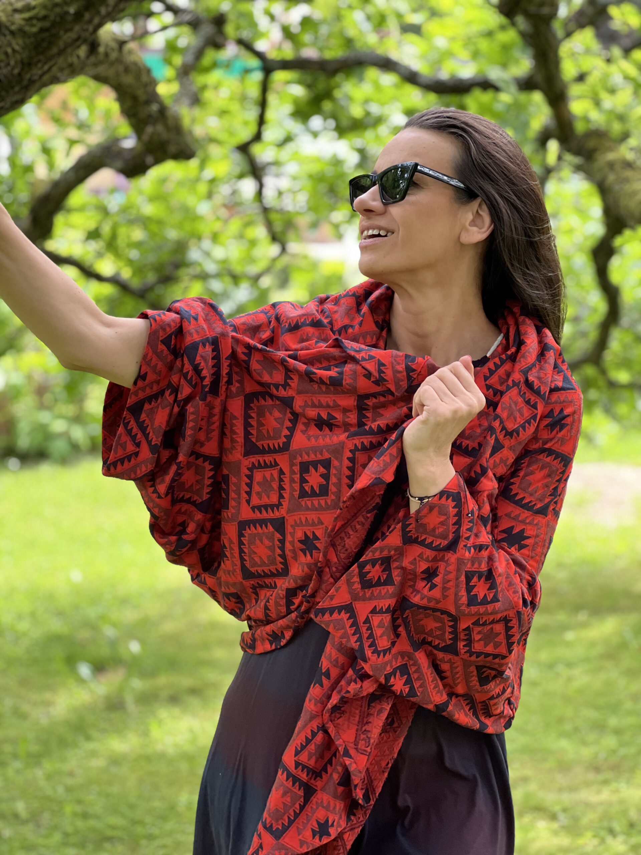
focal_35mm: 77
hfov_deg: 19.1
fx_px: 1901
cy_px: 428
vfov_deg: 25.3
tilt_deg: -7.1
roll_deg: +0.0
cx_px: 320
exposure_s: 1/121
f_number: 2.8
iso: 100
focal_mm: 9
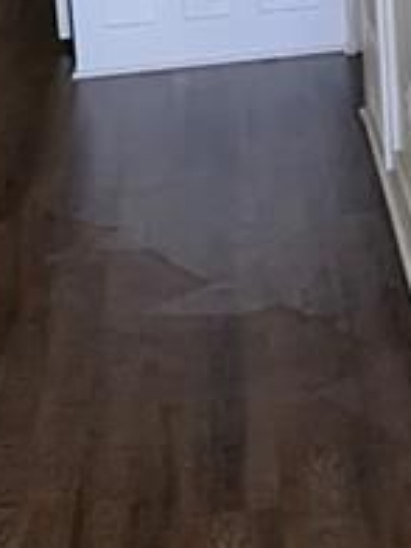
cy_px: -137
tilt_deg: -7.1
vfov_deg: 18.1
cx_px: 766
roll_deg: +0.1
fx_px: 1615
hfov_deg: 13.0
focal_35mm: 102
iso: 125
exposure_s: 1/60
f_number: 1.8
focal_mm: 4.25
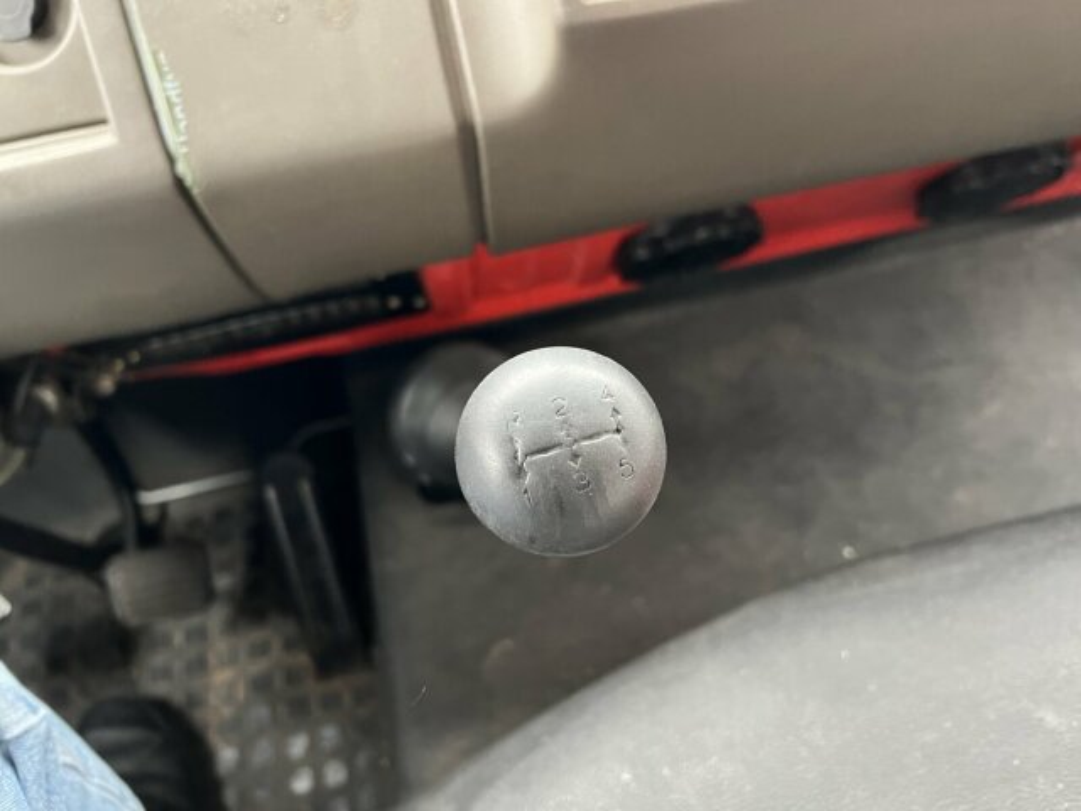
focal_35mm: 26
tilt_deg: -54.2
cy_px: 406
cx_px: 540
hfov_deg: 67.3
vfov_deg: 53.1
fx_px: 812
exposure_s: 1/42
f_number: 1.5
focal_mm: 5.7
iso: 500
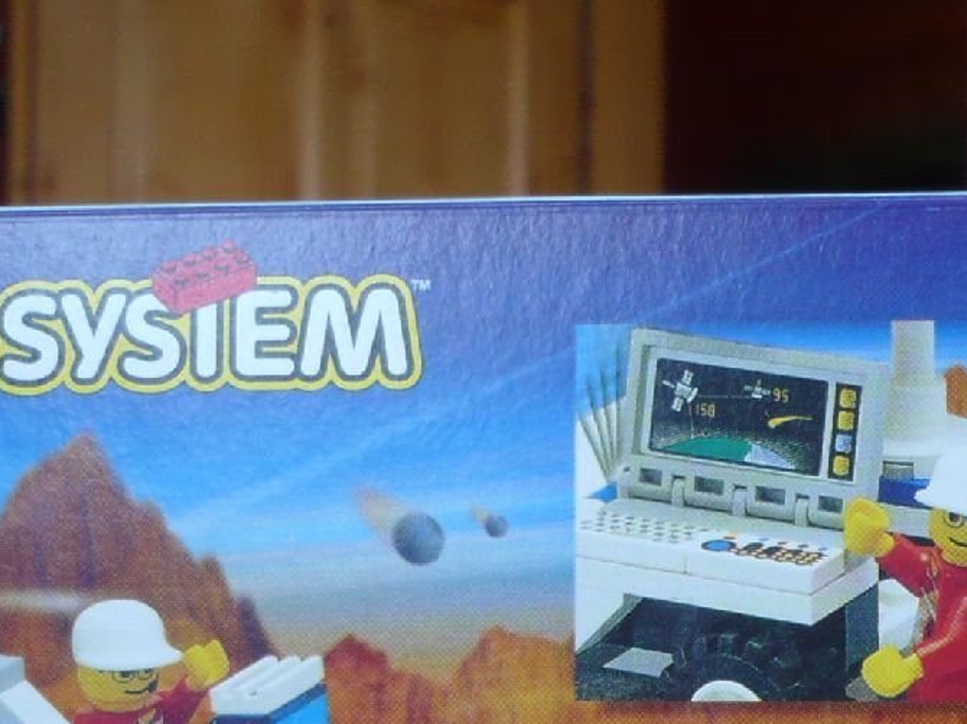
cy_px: 809
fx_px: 2876
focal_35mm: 103
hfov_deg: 19.1
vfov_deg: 14.0
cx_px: 601
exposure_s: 1/40
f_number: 2.8
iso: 100
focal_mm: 5.8
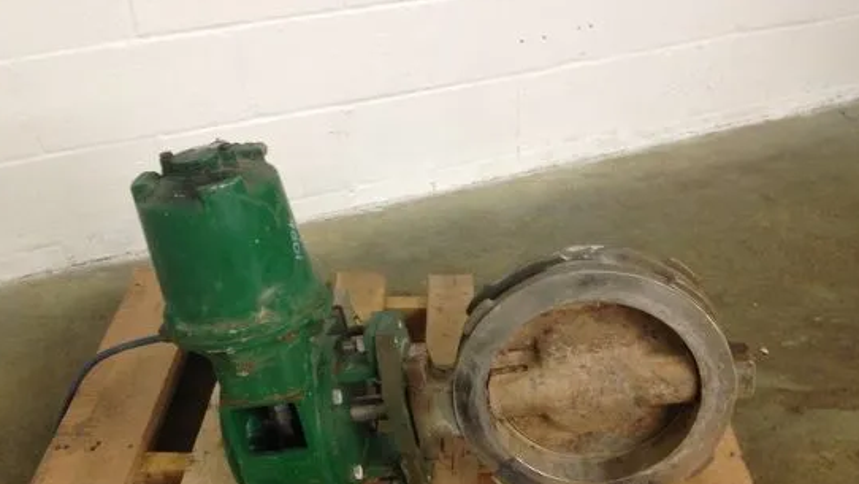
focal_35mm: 45
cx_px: 464
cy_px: 375
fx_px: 1025
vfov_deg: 26.1
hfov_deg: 45.4
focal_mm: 4.28
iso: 160
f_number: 2.4
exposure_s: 1/20
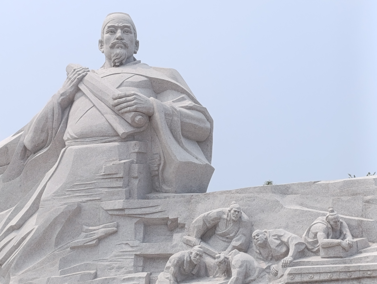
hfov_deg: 21.3
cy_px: 142
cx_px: 188
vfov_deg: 16.1
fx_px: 1003
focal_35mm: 92
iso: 50
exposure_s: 1/1025
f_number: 1.6
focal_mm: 6.14
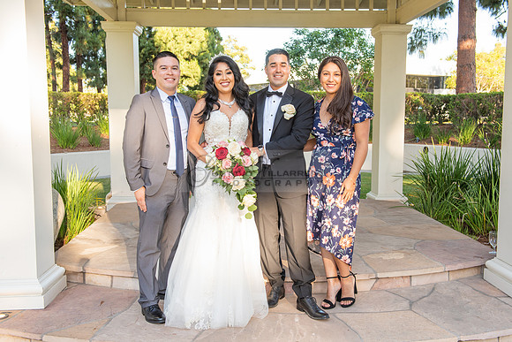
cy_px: 171
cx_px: 260
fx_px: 526
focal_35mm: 37
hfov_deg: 51.9
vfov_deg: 36.0
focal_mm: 36
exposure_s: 1/200
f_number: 5.6
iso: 400
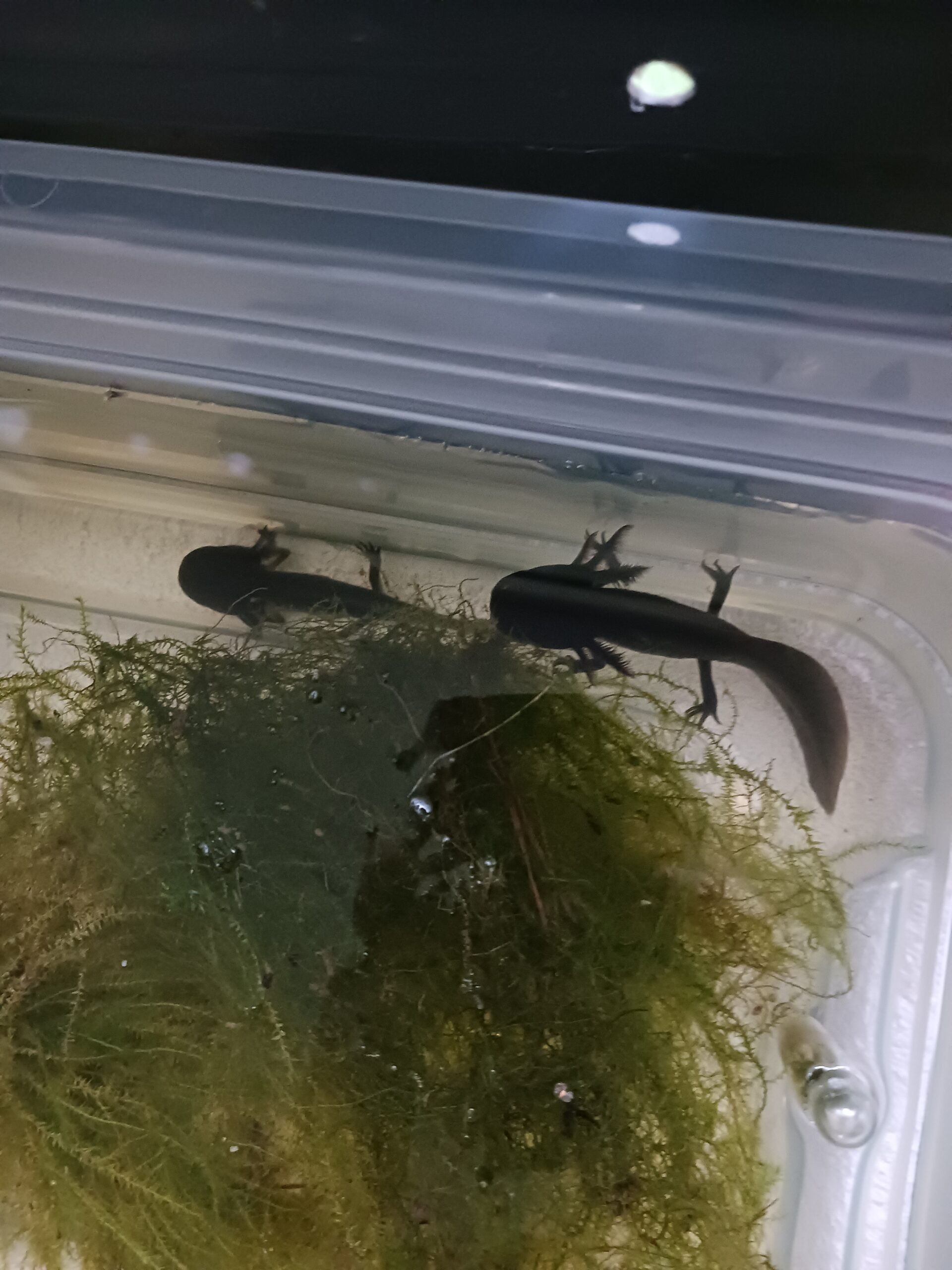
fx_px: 990
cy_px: 635
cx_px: 476
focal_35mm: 27
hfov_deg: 51.4
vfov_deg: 65.3
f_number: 1.8
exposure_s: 1/16.7
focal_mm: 4
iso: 3200
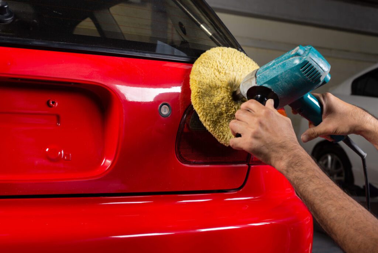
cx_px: 189
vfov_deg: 27.0
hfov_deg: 39.6
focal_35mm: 50
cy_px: 126
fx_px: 525
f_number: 8
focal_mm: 50
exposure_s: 1/200
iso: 100
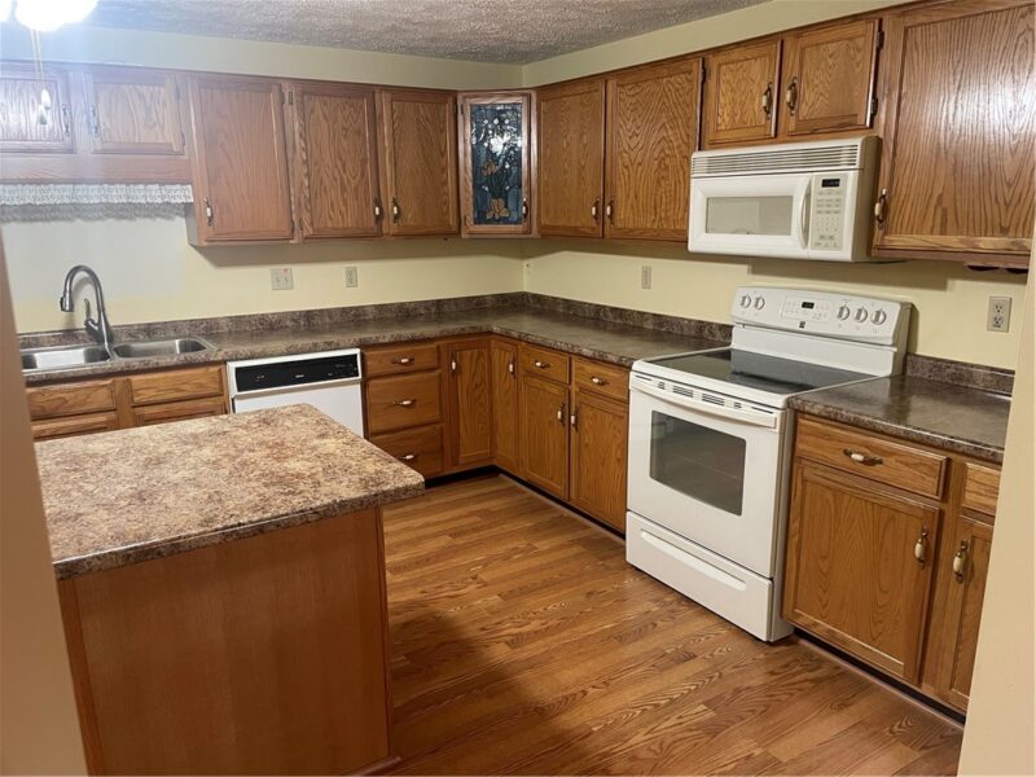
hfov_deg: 67.3
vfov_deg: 53.1
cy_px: 388
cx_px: 518
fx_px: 778
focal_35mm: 26
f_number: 1.6
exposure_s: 1/60
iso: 200
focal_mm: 4.2
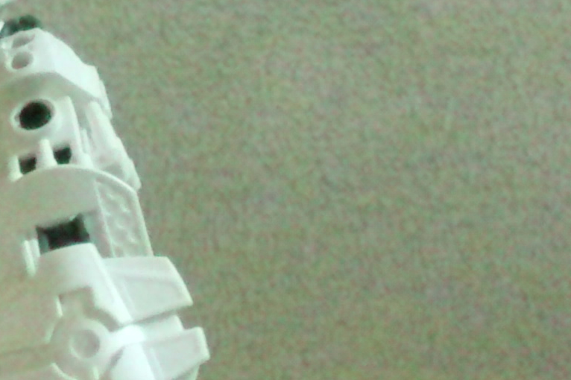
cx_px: -151
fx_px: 2933
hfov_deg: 10.9
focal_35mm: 185
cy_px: -136
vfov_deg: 7.3
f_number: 3.1
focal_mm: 6.3
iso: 1600
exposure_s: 1/20
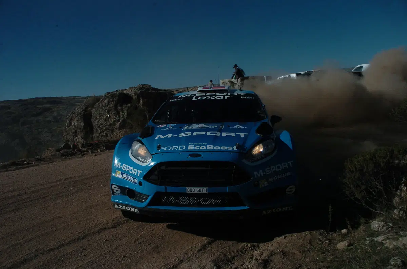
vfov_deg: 47.7
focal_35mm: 27
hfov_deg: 67.5
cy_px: 134
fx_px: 305
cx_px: 204
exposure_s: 1/800
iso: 400
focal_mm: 18
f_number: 14
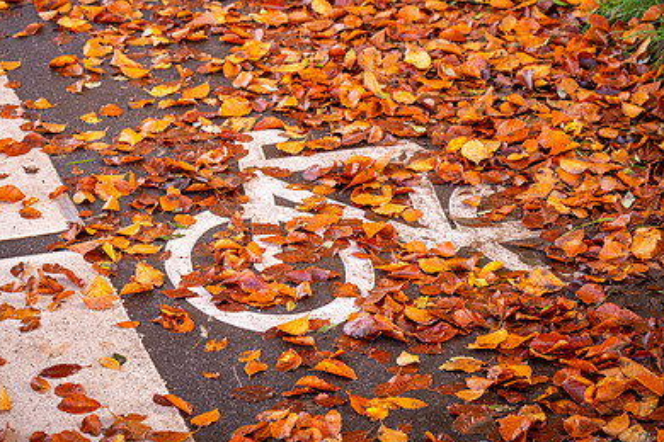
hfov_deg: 16.0
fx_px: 2361
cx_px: 276
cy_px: 208
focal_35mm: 128
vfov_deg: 10.7
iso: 800
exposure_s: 1/250
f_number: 5.6
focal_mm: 86
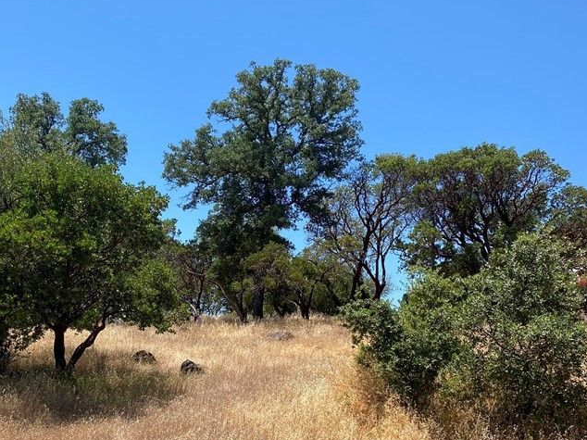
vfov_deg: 33.8
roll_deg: -6.0
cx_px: 206
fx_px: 712
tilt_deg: +5.5
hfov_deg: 44.3
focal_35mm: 42
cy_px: 320
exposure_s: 1/1898
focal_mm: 4.25
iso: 32
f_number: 1.8
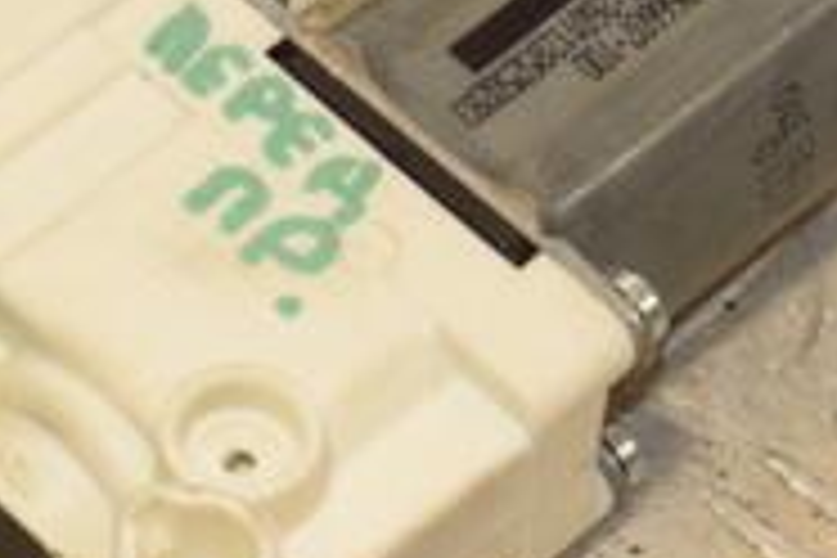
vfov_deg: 4.6
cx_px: -99
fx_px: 6974
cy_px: 297
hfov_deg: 6.8
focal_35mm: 300
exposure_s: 1/200
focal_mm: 62
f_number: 9
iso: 800
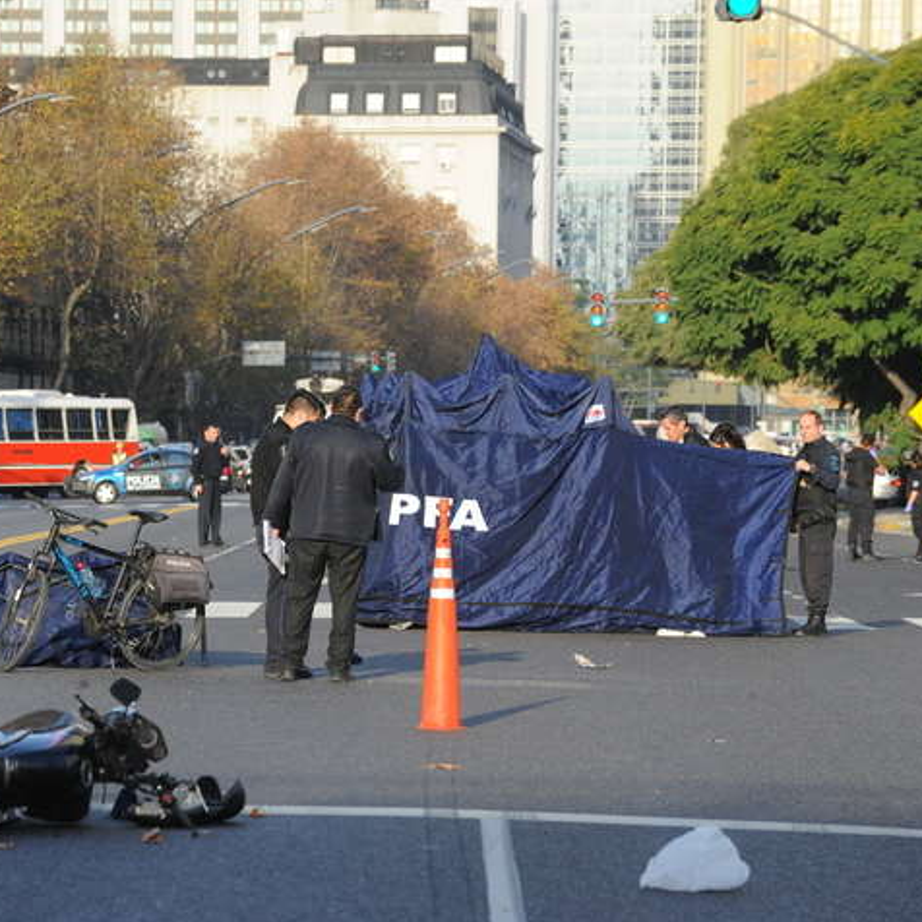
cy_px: 462
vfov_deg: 7.2
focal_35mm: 244
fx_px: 7353
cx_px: 234
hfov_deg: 7.2
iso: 1600
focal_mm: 190
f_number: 11
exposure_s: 1/1000
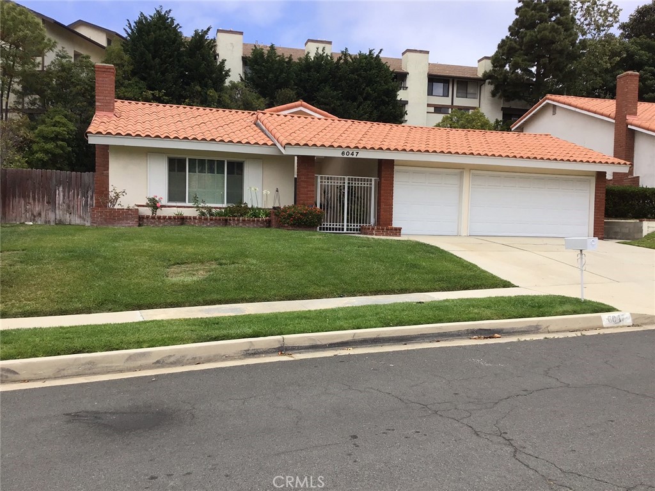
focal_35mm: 31
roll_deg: -1.8
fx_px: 587
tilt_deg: -2.6
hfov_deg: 58.4
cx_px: 328
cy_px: 246
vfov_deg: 45.4
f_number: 2.4
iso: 25
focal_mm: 3.3
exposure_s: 1/1381
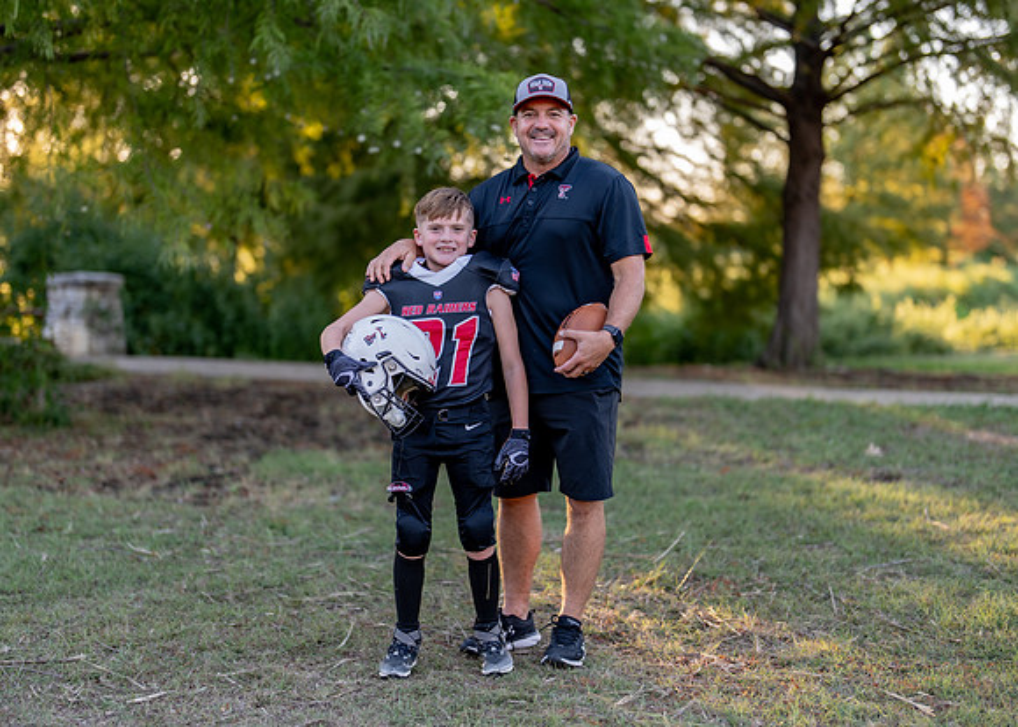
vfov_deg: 22.7
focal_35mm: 63
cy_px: 354
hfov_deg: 31.4
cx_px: 495
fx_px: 1811
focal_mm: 50
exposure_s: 1/400
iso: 100
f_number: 1.2
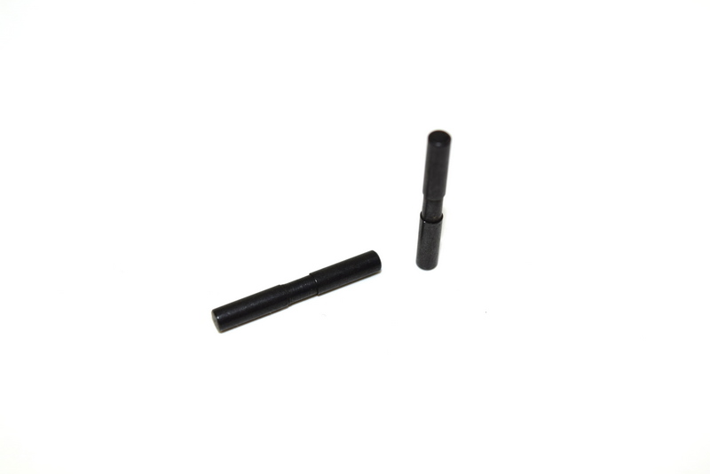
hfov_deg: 35.0
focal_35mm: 57
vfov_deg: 23.8
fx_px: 1125
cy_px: 237
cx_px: 355
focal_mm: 38
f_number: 7.1
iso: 100
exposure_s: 1/60
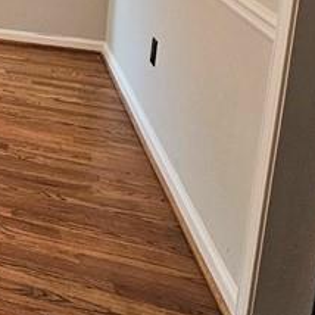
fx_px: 566
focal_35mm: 55
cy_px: -75
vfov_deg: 27.0
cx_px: -280
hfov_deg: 20.1
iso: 200
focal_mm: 2.2
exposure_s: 1/60
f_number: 2.2
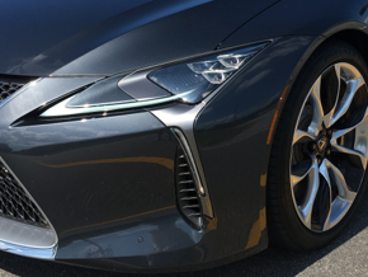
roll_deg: -1.6
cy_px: 37
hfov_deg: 30.0
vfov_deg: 22.5
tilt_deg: -8.6
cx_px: 242
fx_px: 681
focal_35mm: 64
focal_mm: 4.15
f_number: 2.2
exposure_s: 1/1374
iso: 25
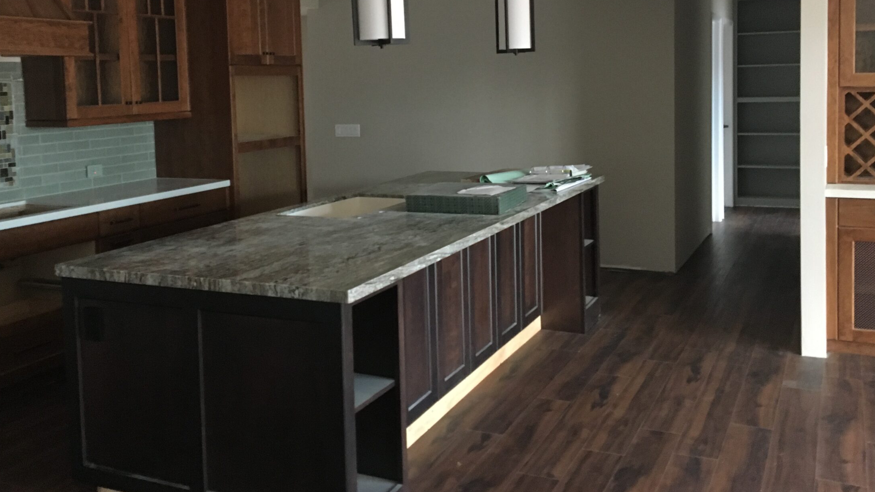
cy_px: 129
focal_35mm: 37
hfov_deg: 54.0
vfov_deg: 31.5
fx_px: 859
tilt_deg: -3.7
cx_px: 437
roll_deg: +0.7
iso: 200
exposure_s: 1/15
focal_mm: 4.15
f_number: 2.2
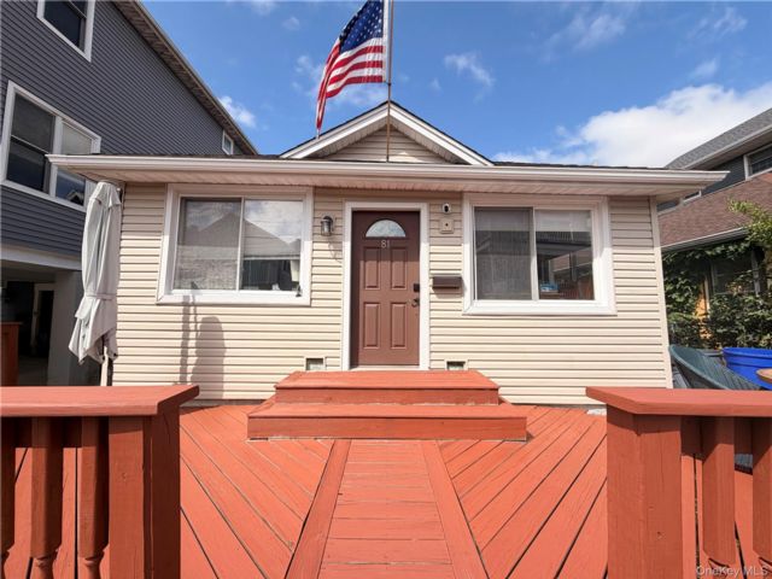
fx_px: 312
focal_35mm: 14
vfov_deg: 85.7
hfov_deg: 102.1
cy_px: 290
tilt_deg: +4.1
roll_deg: -0.2
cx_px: 386
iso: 20
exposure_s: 1/1001
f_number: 2.2
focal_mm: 2.22
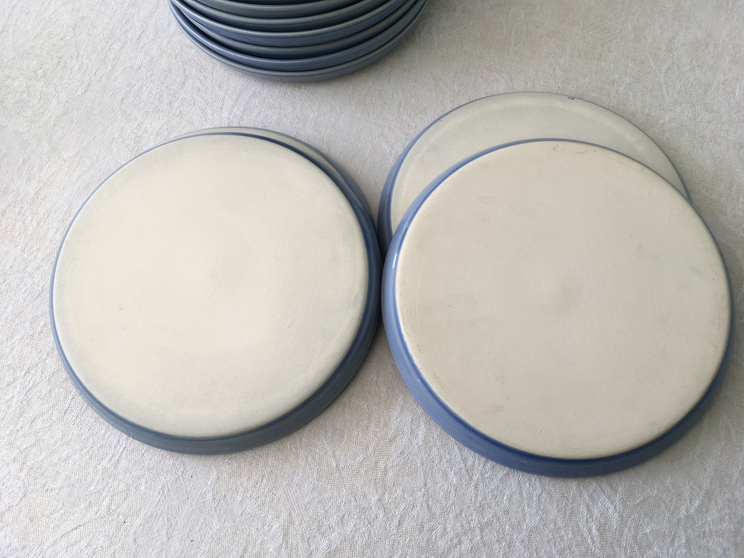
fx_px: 623
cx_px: 372
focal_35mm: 29
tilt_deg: -69.0
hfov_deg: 61.7
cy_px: 279
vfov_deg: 48.2
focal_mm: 4.15
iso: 25
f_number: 2.2
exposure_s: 1/149
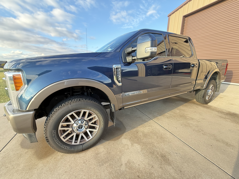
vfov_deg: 85.7
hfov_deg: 102.1
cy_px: 90
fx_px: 97
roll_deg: -1.3
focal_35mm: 14
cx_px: 120
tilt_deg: -14.6
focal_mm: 2.22
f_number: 2.2
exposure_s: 1/99
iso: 125
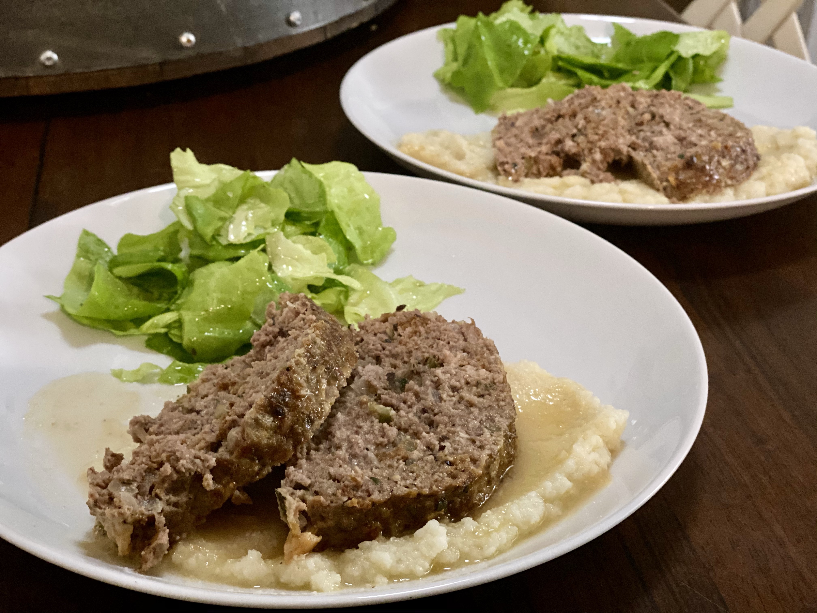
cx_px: 408
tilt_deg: -30.4
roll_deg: -2.2
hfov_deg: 36.8
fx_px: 1227
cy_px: 306
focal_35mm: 52
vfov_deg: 28.0
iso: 500
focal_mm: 6
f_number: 2
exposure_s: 1/15
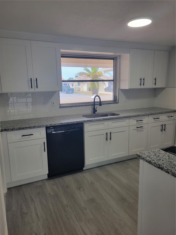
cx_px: 88
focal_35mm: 26
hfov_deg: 53.1
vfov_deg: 67.3
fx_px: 176
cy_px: 118
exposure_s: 1/120
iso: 80
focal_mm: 5.4
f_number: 1.8
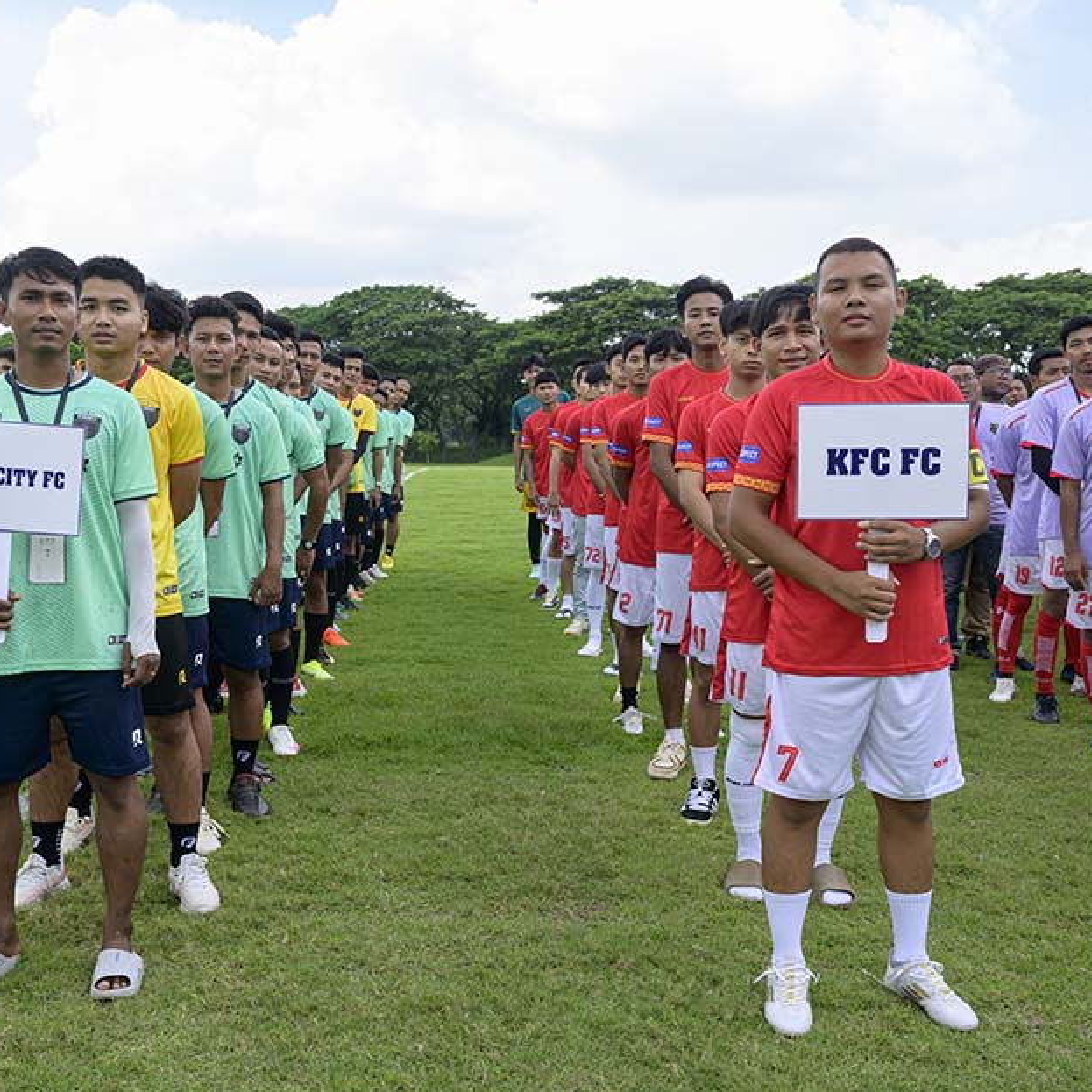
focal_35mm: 39
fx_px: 1380
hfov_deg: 42.9
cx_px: 426
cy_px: 547
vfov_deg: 43.2
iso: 720
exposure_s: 1/1000
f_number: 5.6
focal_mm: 29.5
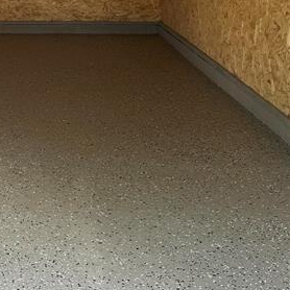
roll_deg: +0.5
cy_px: 51
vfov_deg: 21.9
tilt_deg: -8.0
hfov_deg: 20.5
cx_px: -71
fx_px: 739
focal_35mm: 78
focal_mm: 6.86
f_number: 1.78
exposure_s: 1/121
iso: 64
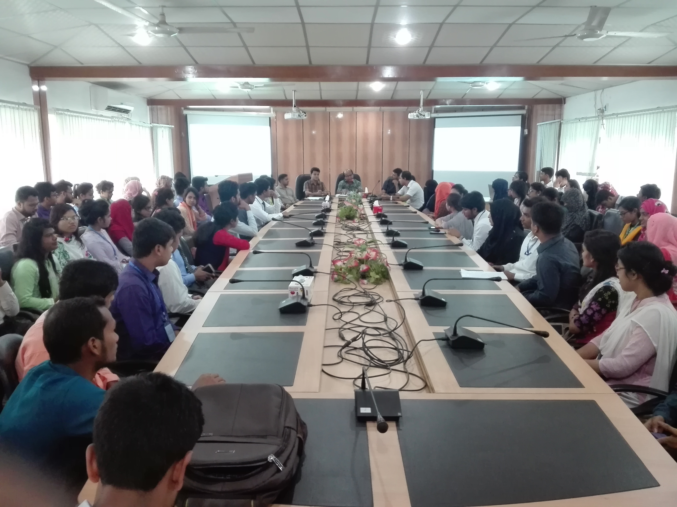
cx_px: 338
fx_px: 528
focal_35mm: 27
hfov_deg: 65.3
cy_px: 254
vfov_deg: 51.4
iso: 830
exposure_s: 1/25
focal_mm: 3.79
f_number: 2
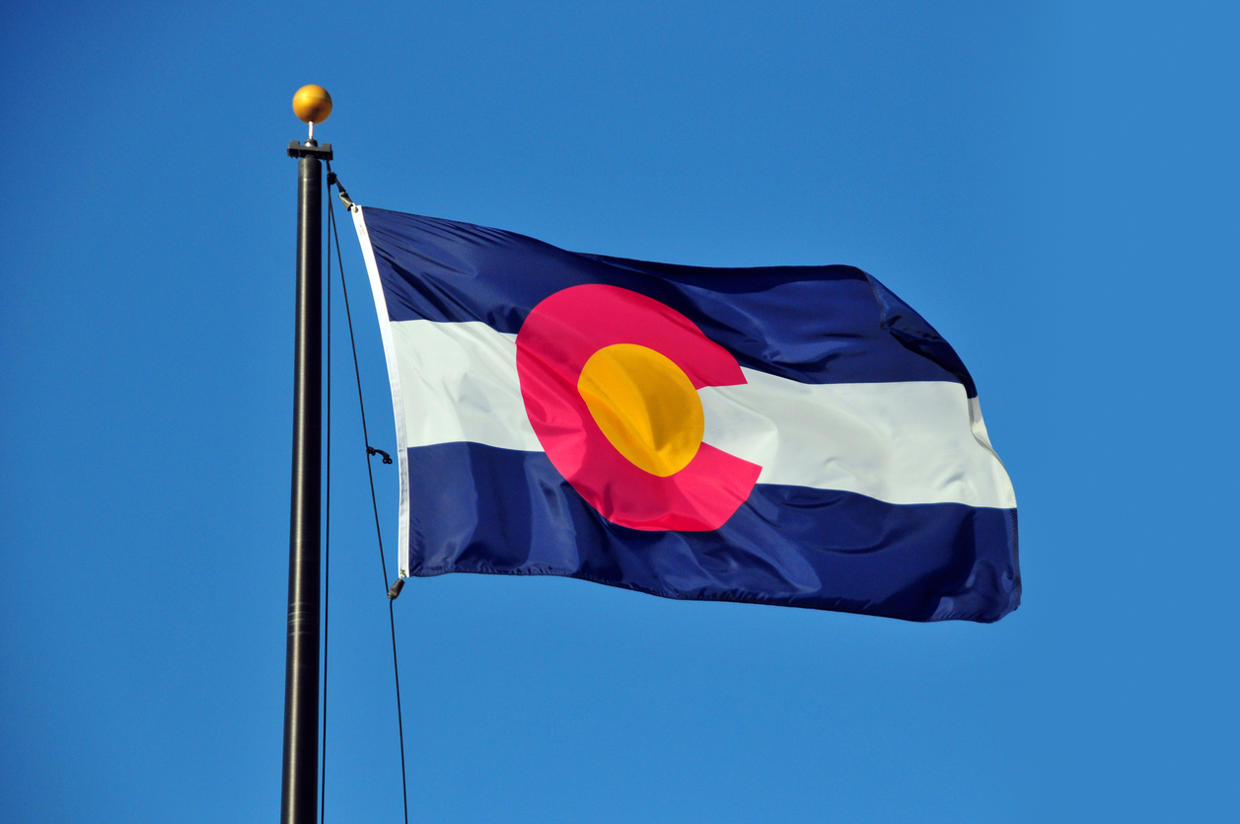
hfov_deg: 13.1
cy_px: 412
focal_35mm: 158
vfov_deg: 8.7
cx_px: 620
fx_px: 5419
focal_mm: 105
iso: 500
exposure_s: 1/4000
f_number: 5.3
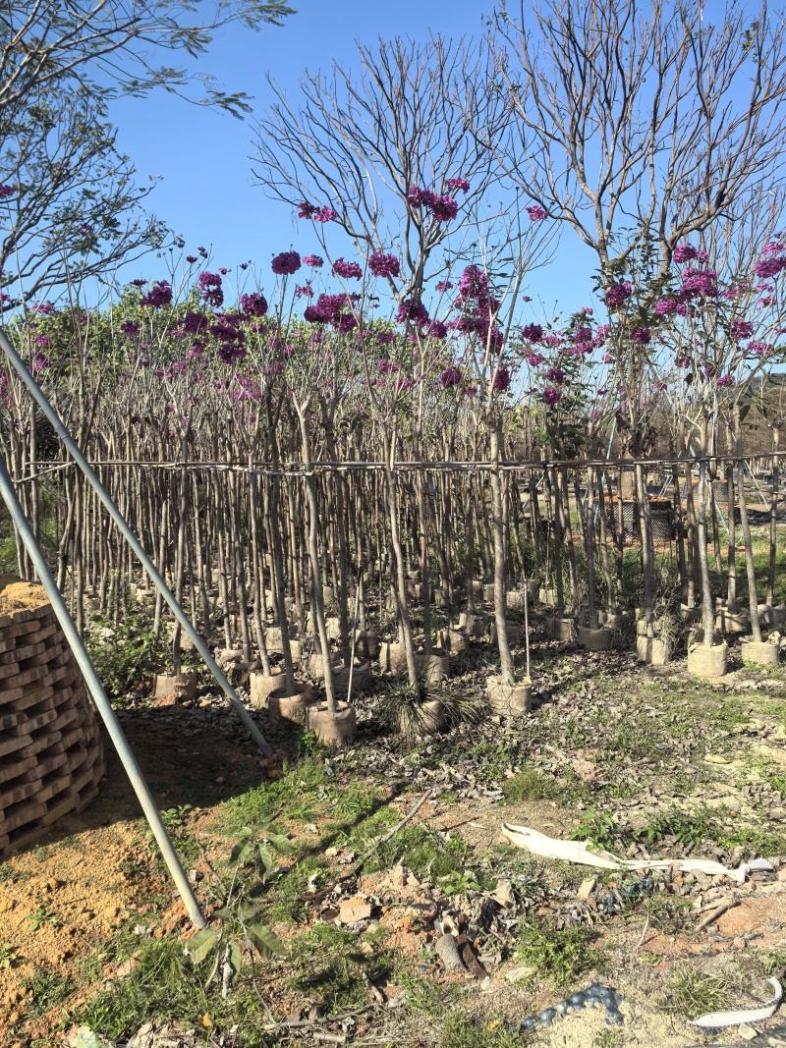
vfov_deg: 65.3
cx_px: 393
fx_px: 818
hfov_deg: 51.3
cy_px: 524
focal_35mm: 27
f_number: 2
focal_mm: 5.75
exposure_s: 1/2778
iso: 50
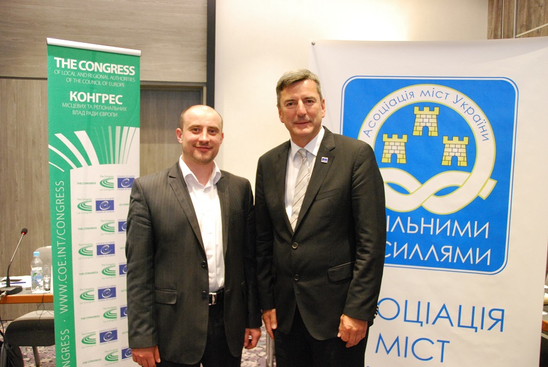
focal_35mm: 30
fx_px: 457
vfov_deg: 43.7
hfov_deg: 61.9
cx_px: 274
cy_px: 184
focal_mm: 20
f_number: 3.8
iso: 1600
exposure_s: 1/30
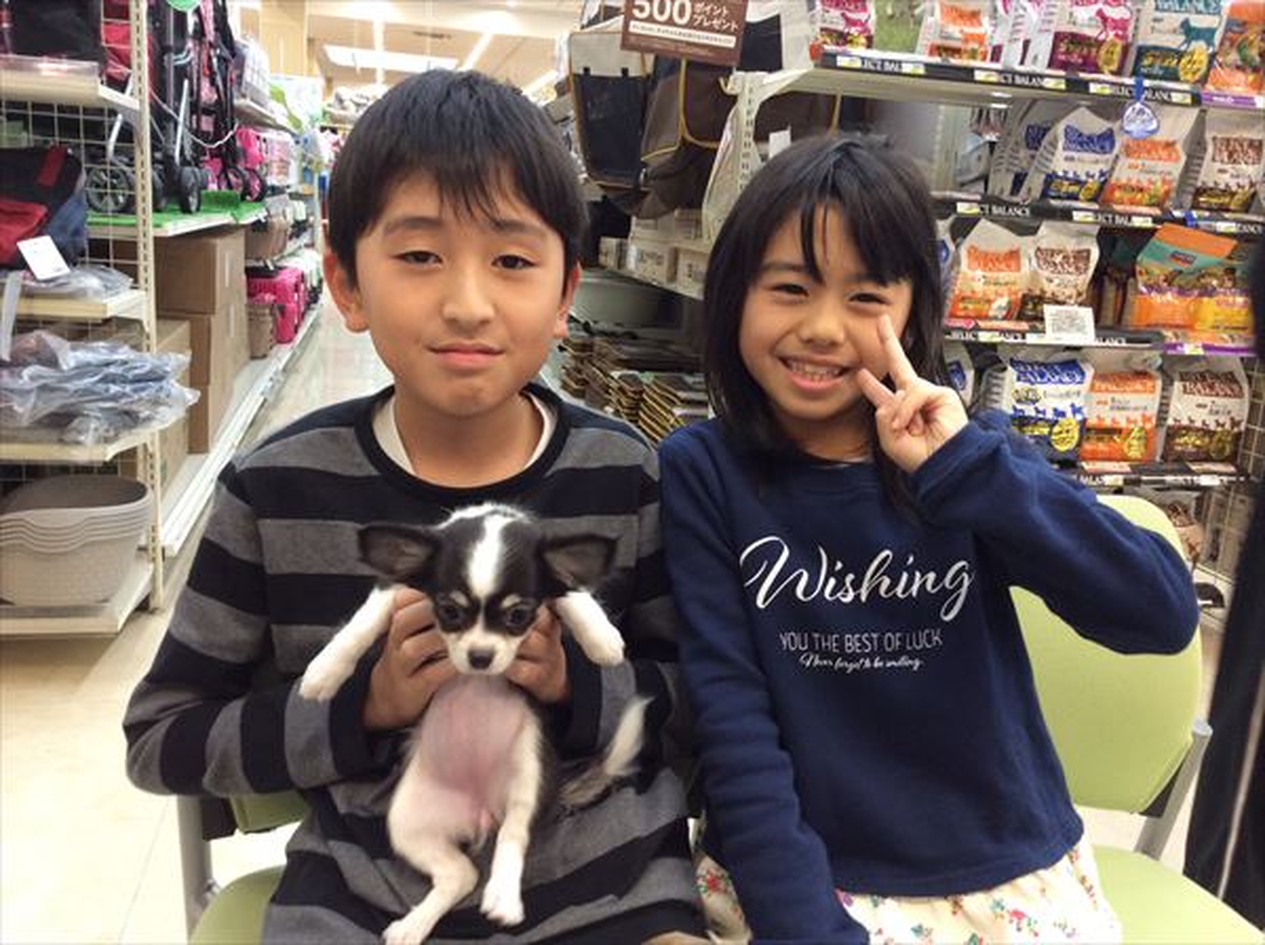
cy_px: 472
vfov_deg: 44.0
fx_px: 1168
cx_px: 632
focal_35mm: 32
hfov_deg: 56.9
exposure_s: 1/24
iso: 80
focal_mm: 3.3
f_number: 2.4
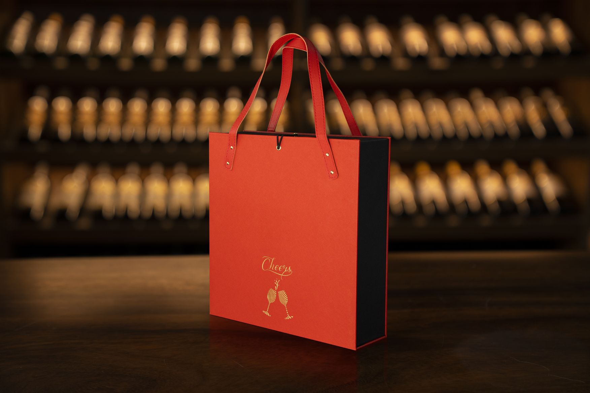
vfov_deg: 26.0
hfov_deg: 38.2
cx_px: 295
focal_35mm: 52
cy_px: 196
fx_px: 852
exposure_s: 1/50
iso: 1000
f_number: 7.1
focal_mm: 52
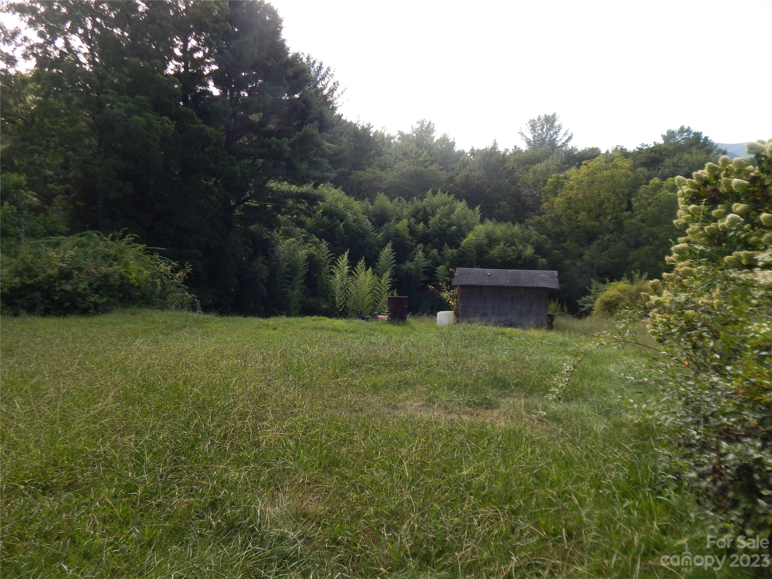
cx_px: 386
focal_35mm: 23
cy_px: 290
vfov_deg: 58.9
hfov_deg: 73.9
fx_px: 513
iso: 125
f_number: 3
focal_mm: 4
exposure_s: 1/500
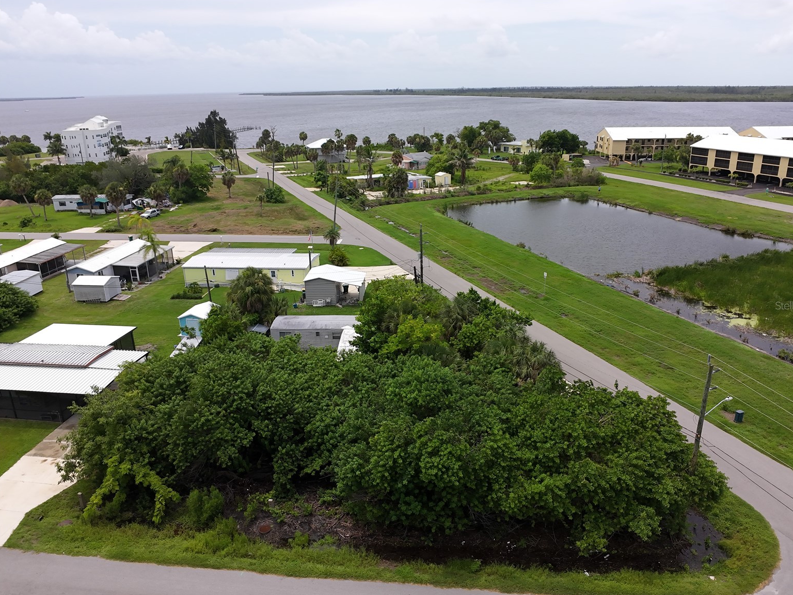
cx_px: 411
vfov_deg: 54.9
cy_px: 305
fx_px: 573
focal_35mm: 25
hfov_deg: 69.4
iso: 120
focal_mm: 4.55
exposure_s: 1/725
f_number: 2.8
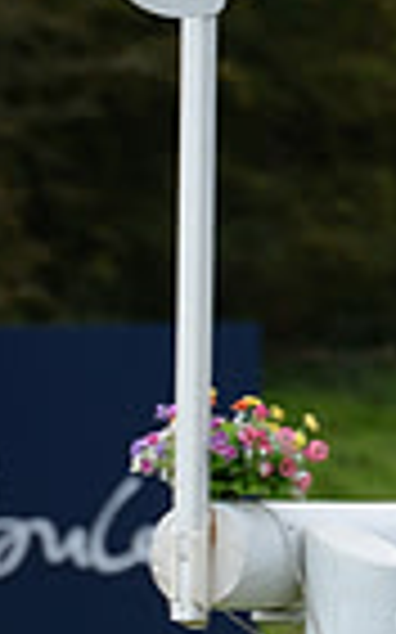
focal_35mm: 1589
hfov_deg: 0.8
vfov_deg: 1.3
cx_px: 1282
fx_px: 27466
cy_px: 265
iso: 800
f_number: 10
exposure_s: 1/800
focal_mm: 380
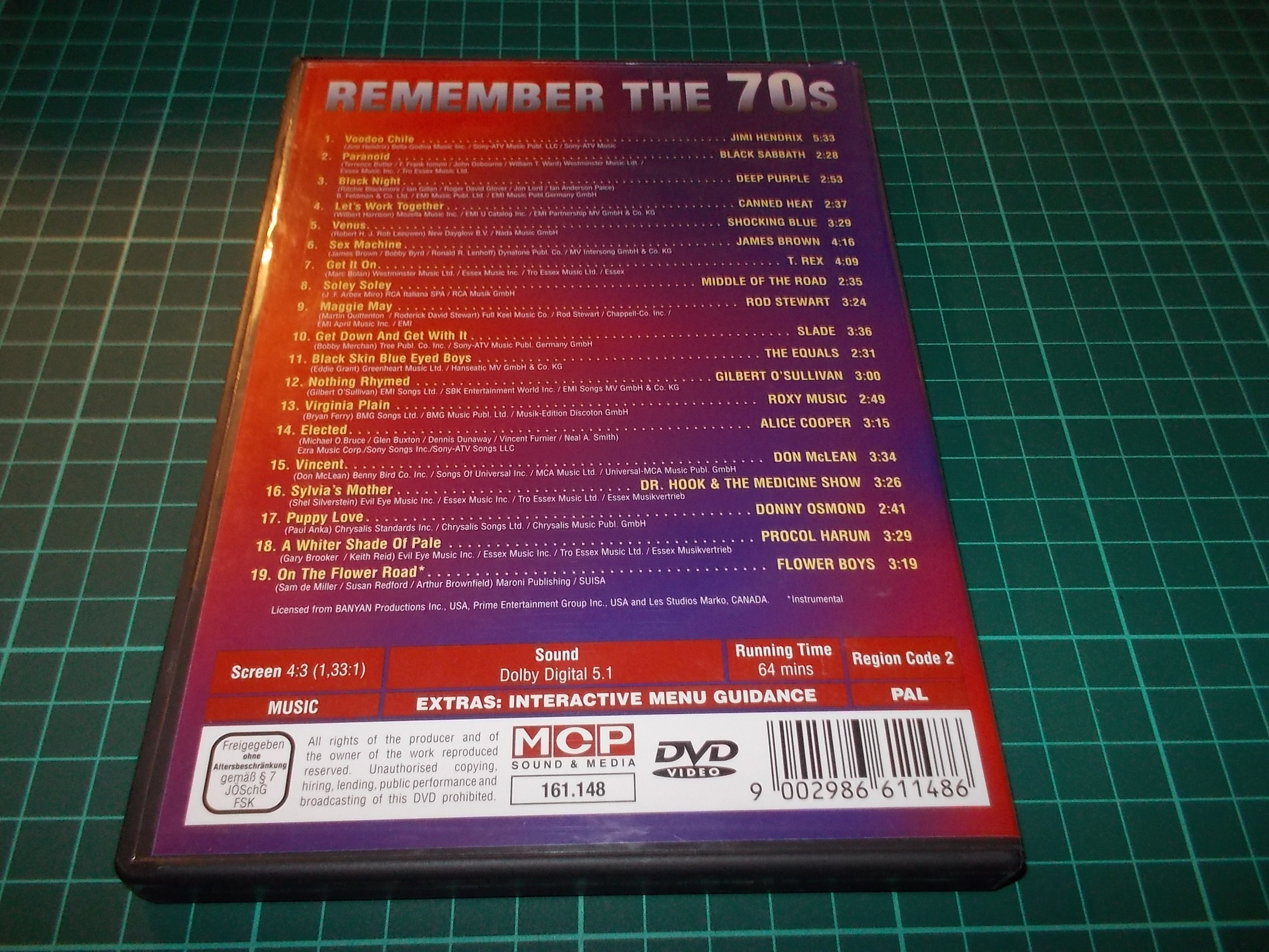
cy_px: 476
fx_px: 1063
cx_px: 634
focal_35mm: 29
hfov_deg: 61.7
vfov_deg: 48.2
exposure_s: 1/30
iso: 200
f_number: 3.3
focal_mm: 4.1
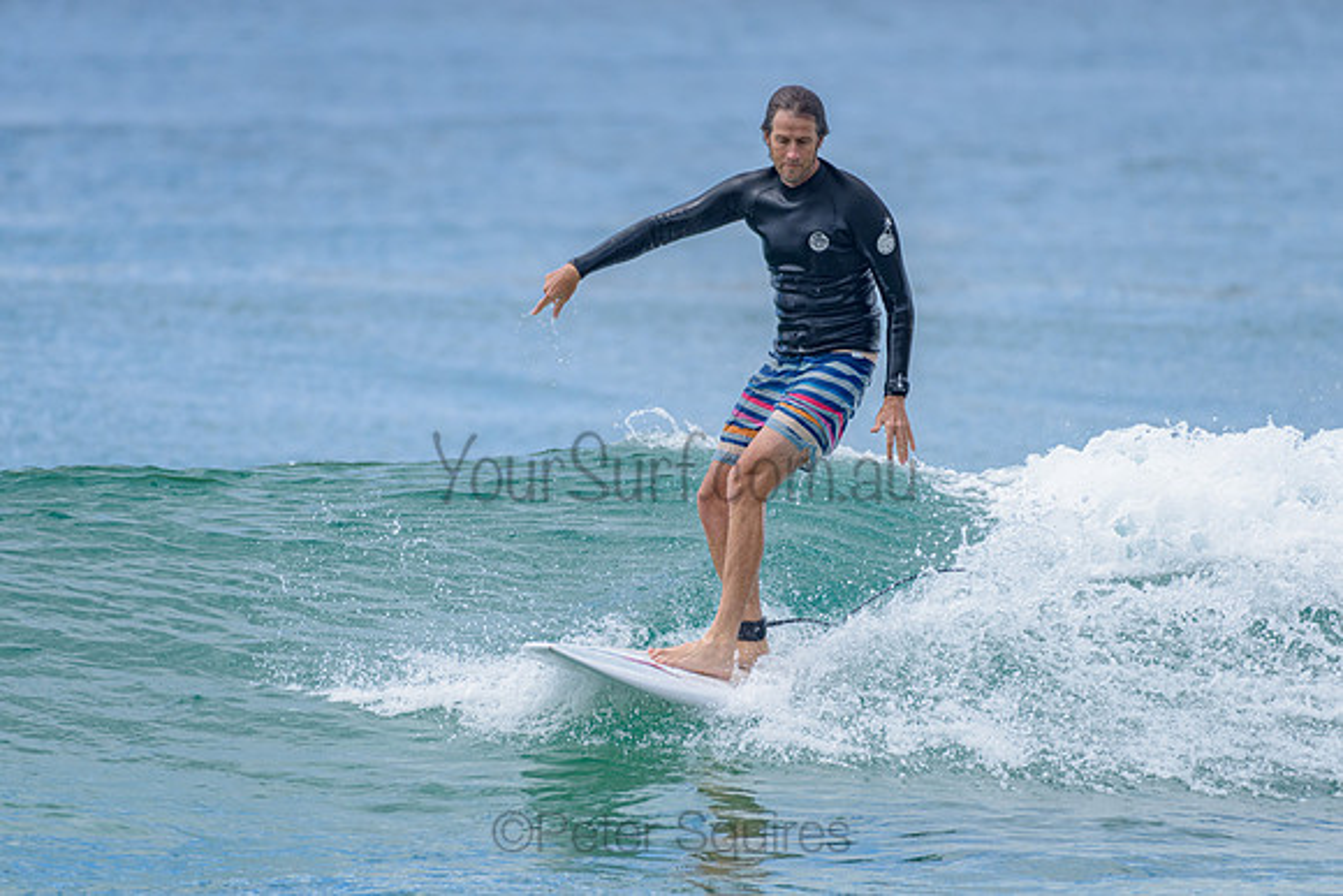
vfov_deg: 2.2
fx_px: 22885
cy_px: 409
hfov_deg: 3.4
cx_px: 621
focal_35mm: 613
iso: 450
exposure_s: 1/2000
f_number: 5.6
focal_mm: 500
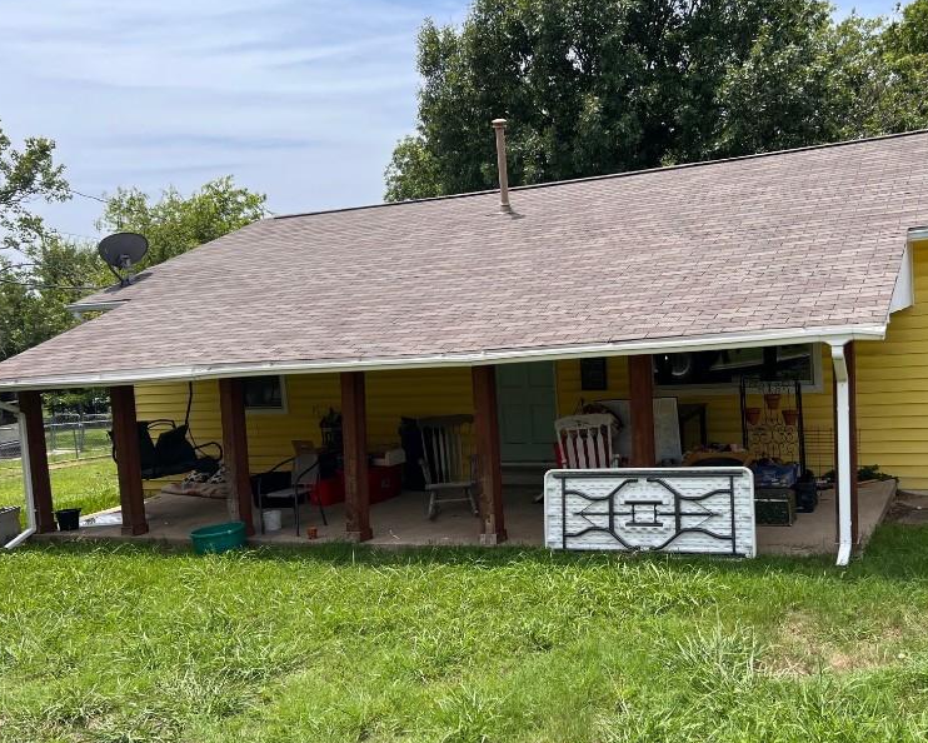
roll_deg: +5.7
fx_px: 962
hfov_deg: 51.1
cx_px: 562
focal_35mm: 35
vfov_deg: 42.2
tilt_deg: -3.4
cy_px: 374
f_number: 1.5
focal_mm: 5.7
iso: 50
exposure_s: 1/2632
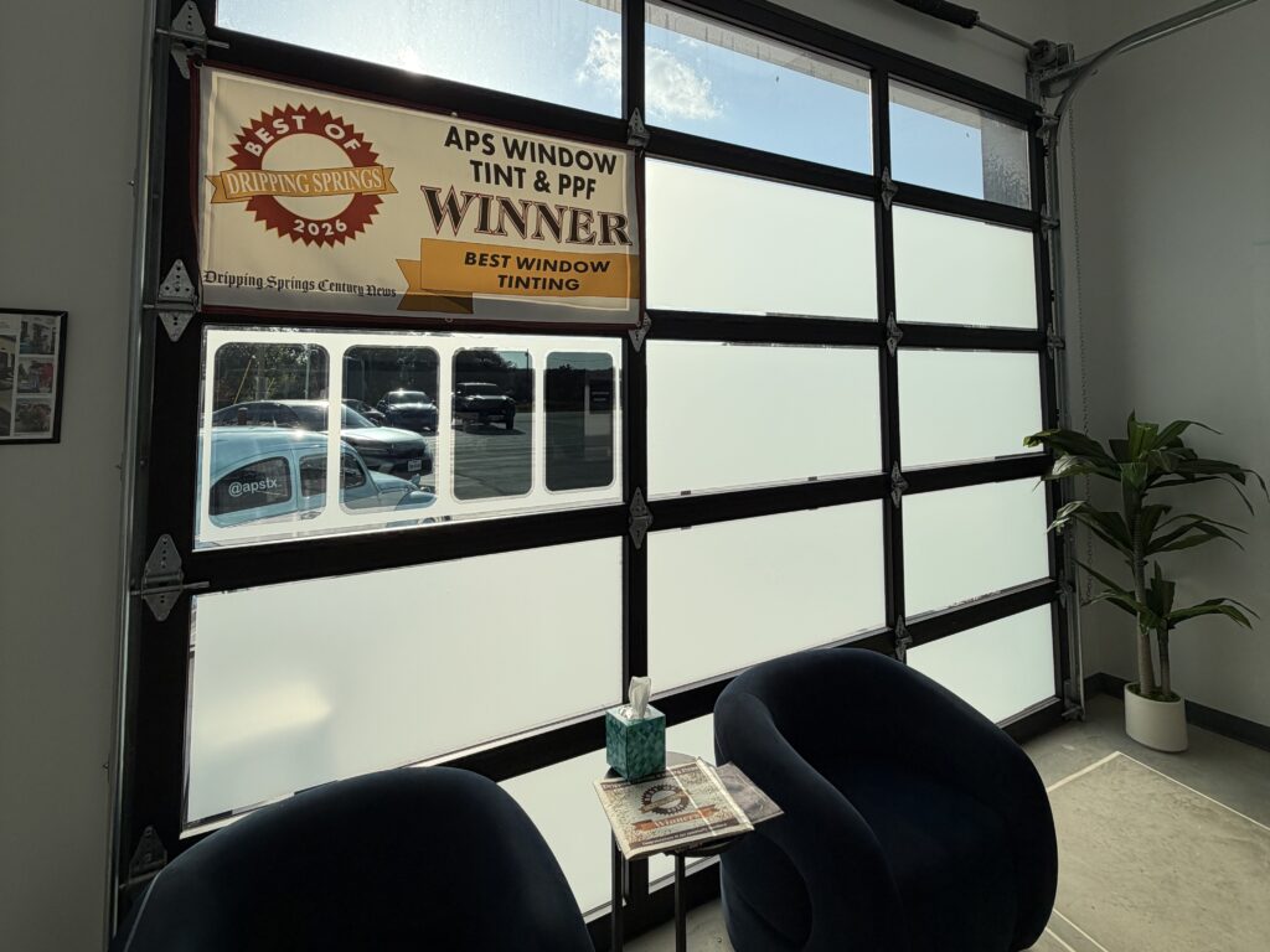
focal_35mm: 14
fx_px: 514
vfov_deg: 85.7
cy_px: 476
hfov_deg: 102.1
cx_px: 635
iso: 20
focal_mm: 2.22
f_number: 2.2
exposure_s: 1/1068
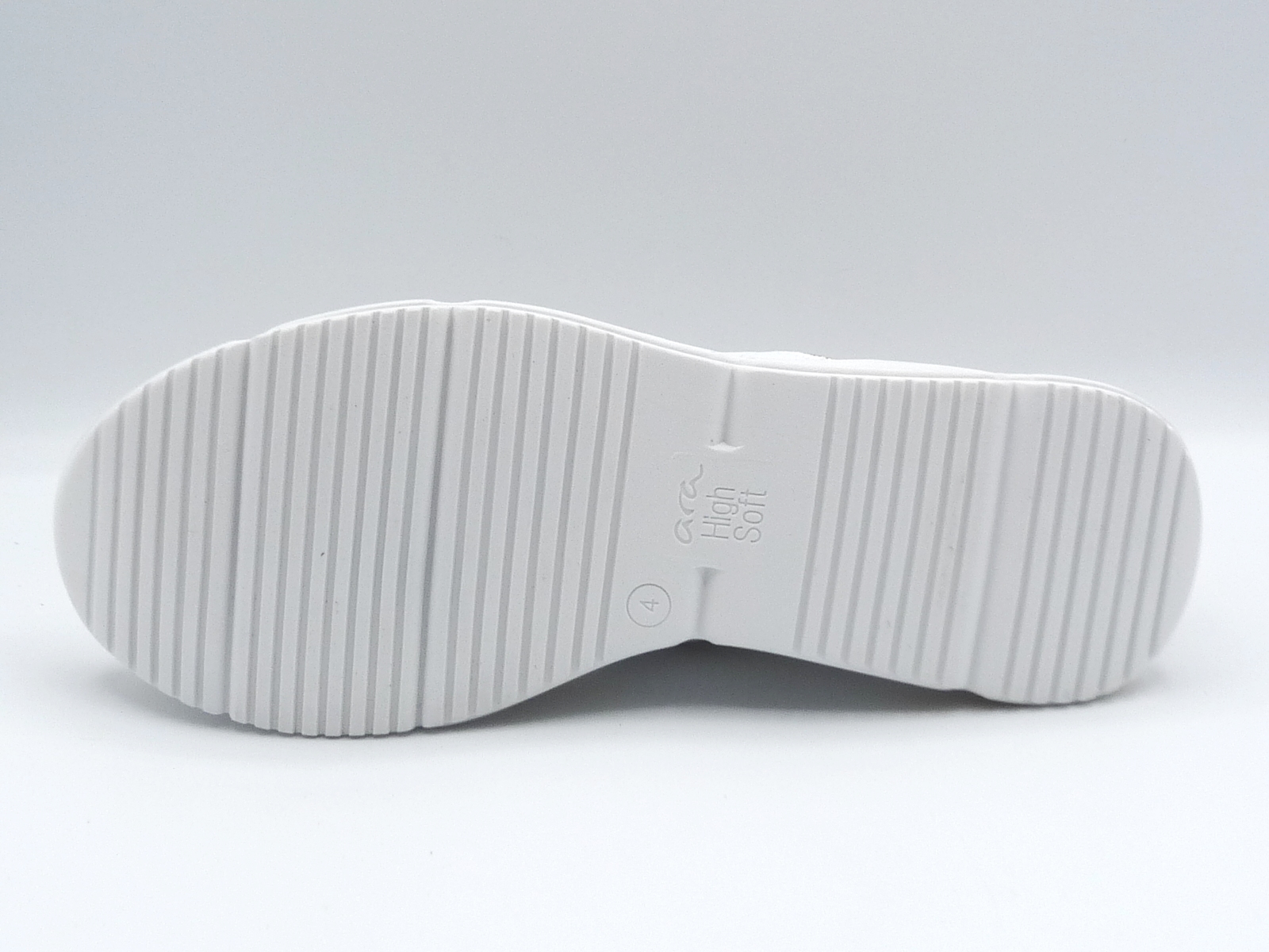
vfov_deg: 29.7
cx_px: 634
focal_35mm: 49
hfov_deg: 38.9
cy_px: 476
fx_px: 1796
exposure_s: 1/250
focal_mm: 4.8
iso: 100
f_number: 5
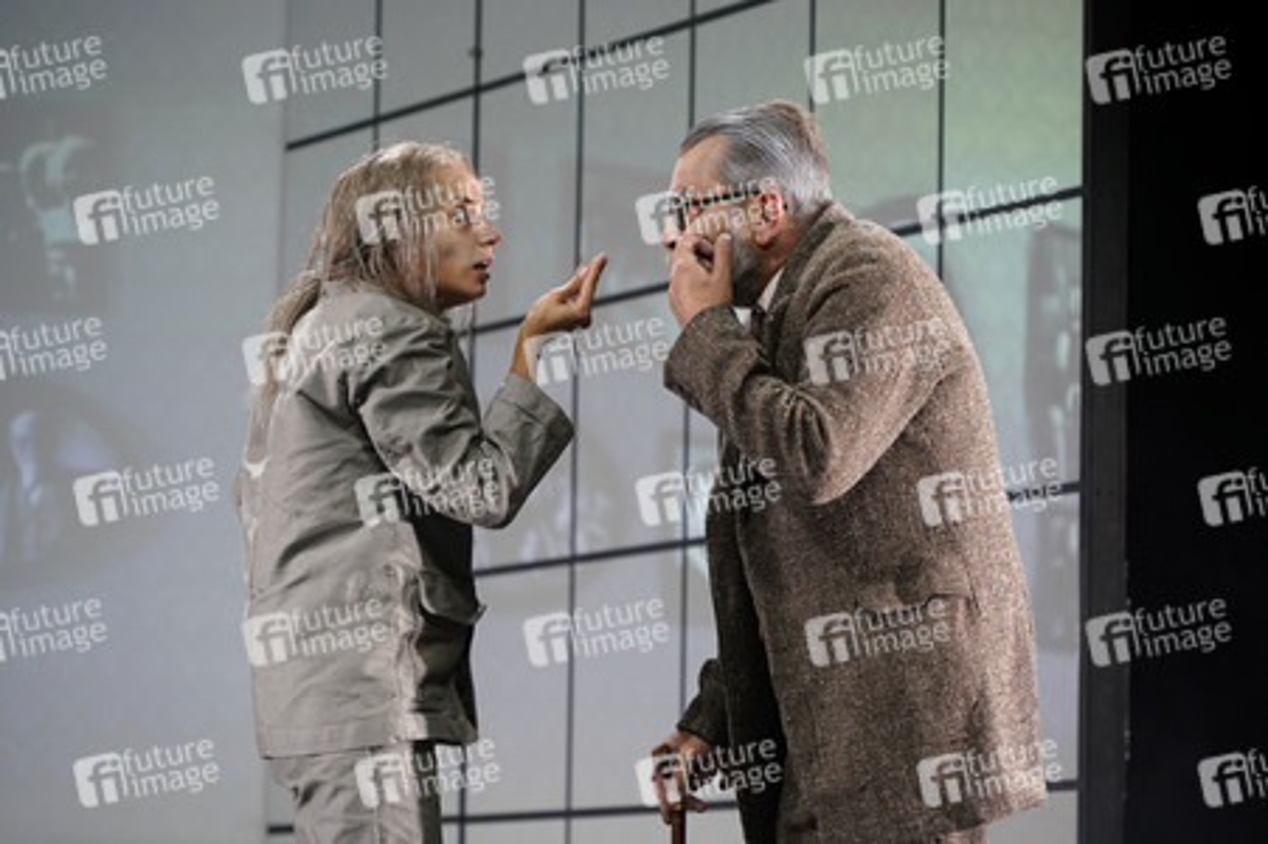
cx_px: 634
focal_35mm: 167
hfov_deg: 12.3
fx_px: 5878
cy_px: 422
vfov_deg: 8.2
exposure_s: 1/125
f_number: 5.6
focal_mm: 167
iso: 1000
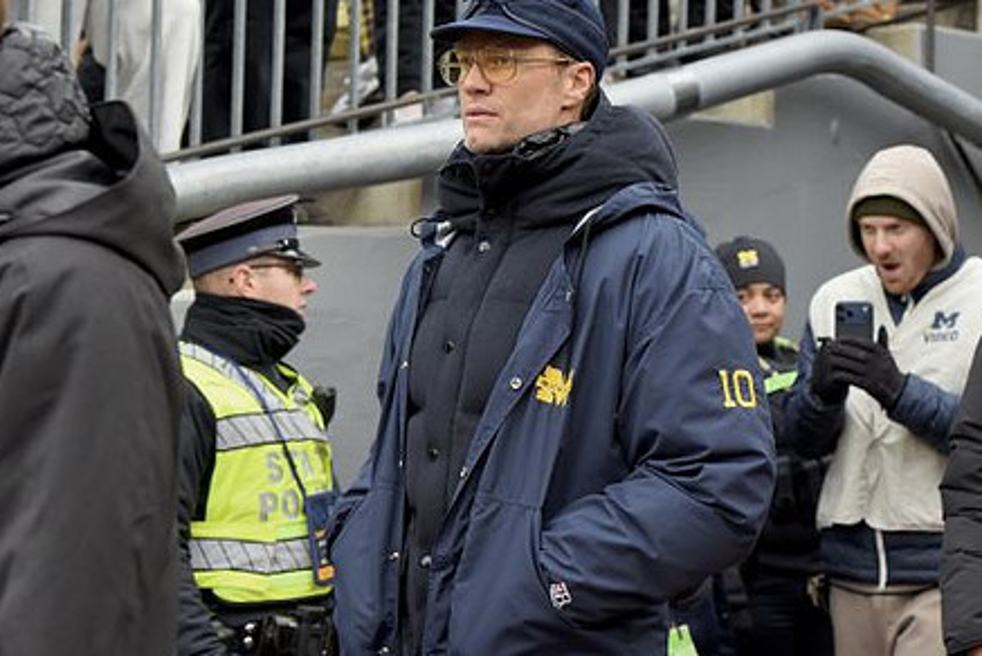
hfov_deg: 21.9
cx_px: 528
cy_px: 364
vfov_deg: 14.7
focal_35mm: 93
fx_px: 2538
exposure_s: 1/500
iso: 1000
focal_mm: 70
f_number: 5
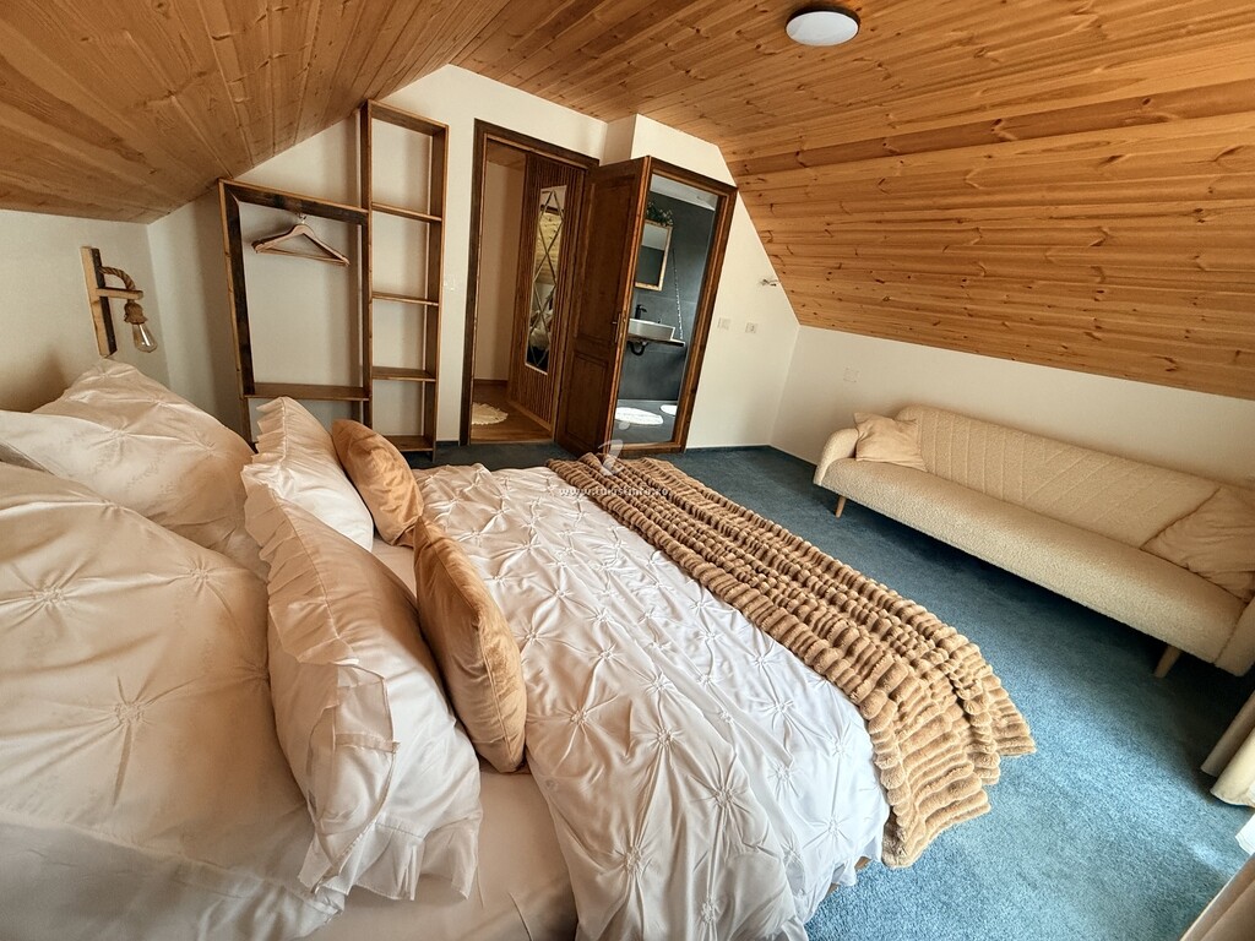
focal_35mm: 14
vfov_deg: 85.7
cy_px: 470
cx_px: 628
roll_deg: -9.2
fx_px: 508
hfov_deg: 102.1
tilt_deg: -19.3
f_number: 2.2
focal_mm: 2.22
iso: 500
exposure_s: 1/60
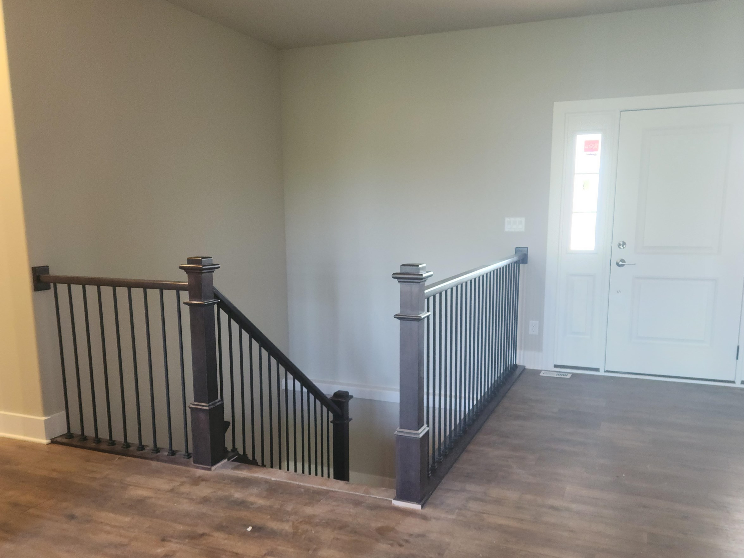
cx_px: 379
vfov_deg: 46.7
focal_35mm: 30
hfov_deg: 60.0
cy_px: 311
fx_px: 645
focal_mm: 5.4
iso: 160
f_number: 1.8
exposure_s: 1/60
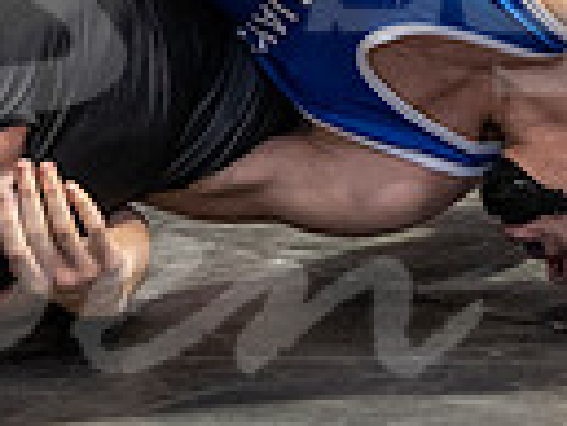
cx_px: 168
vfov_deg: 1.4
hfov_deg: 1.8
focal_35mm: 1088
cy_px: 180
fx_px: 17838
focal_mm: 200
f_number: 2.8
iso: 3200
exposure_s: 1/1000
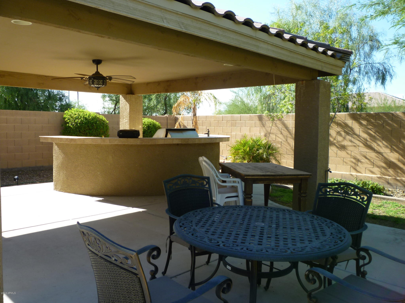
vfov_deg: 48.2
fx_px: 339
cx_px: 202
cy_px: 152
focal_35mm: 29
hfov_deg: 61.7
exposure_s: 1/250
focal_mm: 5.2
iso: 80
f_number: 3.3
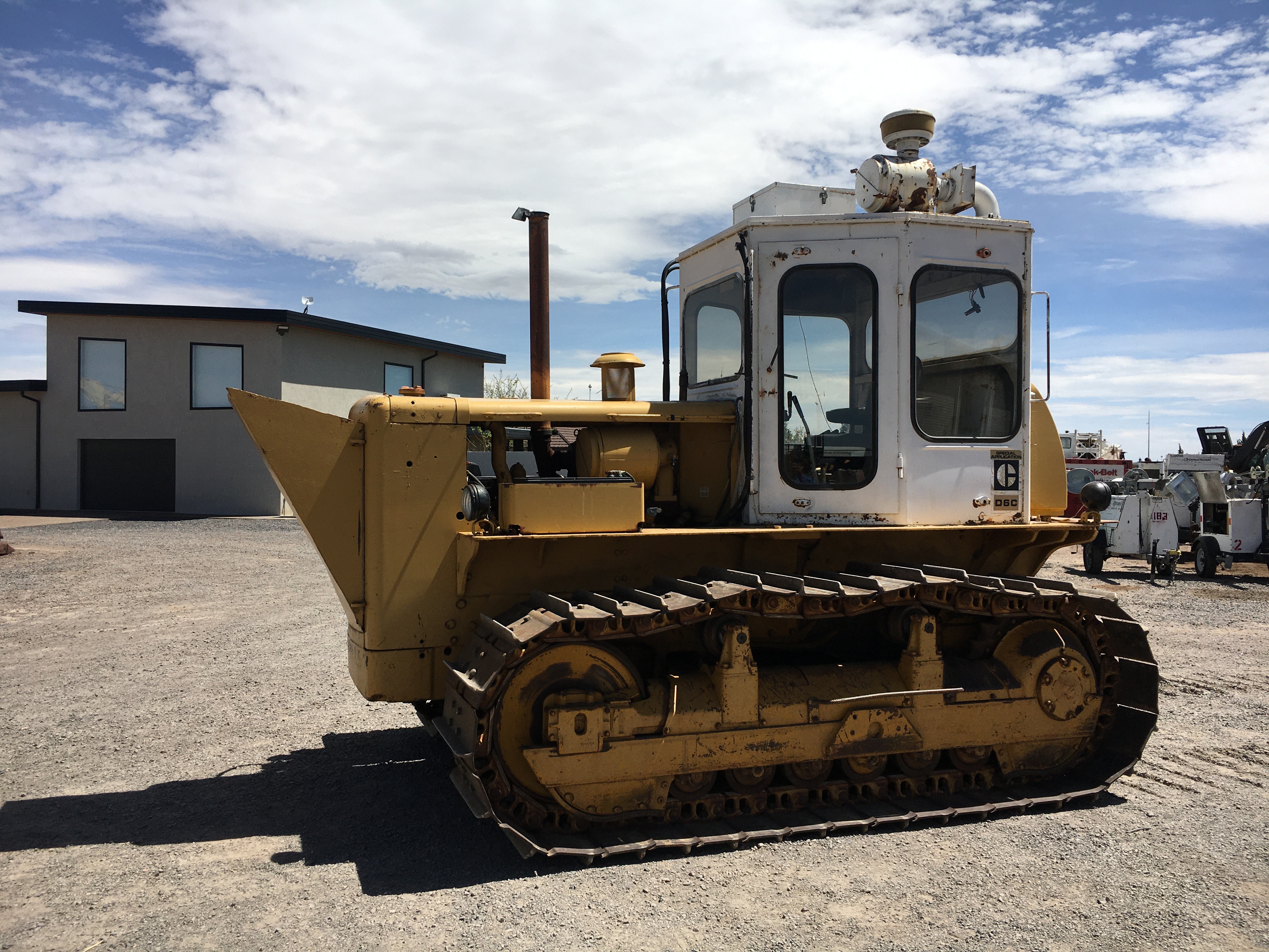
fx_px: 1063
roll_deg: -1.6
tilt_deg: -0.9
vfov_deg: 48.2
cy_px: 476
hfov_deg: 61.7
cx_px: 634
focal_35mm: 29
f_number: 2.2
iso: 25
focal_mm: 4.15
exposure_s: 1/2564
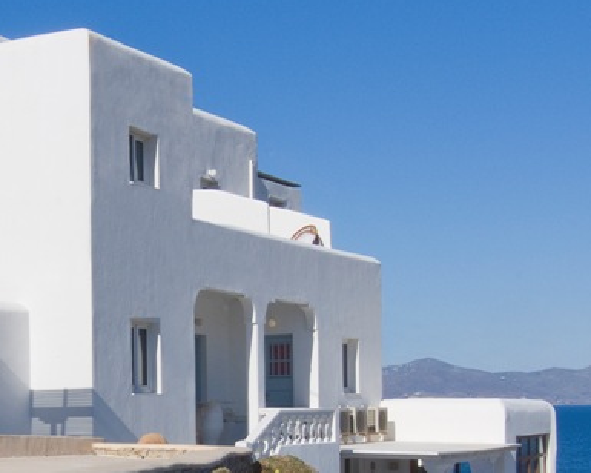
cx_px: 111
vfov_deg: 20.1
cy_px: 397
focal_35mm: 75
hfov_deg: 24.9
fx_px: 1312
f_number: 20
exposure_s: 1/80
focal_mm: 20
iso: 100
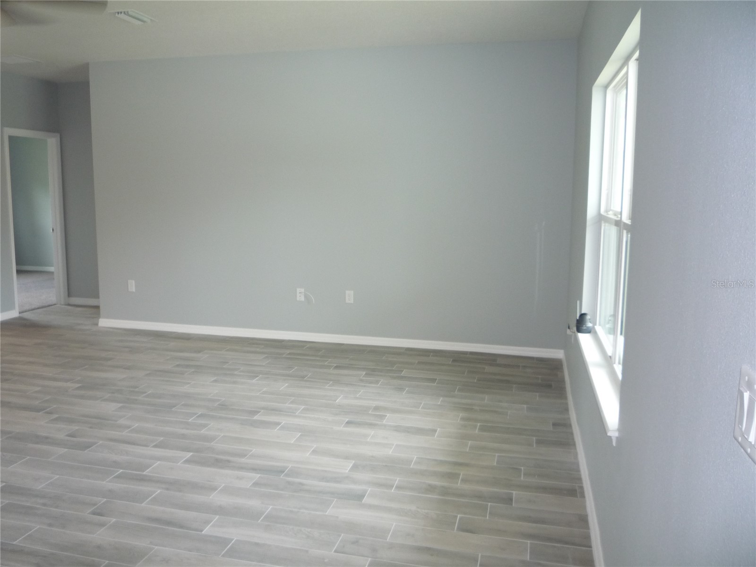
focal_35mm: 30
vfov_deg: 46.8
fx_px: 655
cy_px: 284
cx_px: 378
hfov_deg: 60.0
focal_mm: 5.2
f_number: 3.3
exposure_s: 1/30
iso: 160
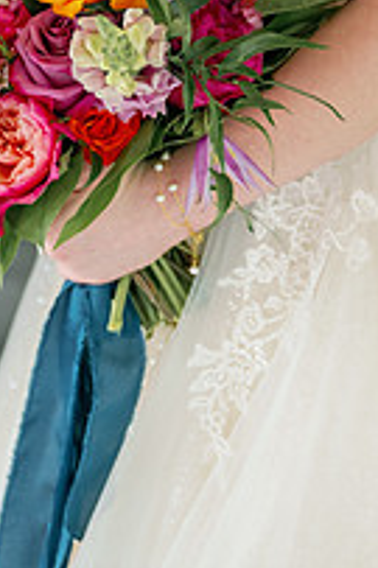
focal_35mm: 124
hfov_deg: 11.0
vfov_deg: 16.5
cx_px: 90
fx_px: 1956
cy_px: 190
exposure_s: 1/125
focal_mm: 56
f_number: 2.8
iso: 1000
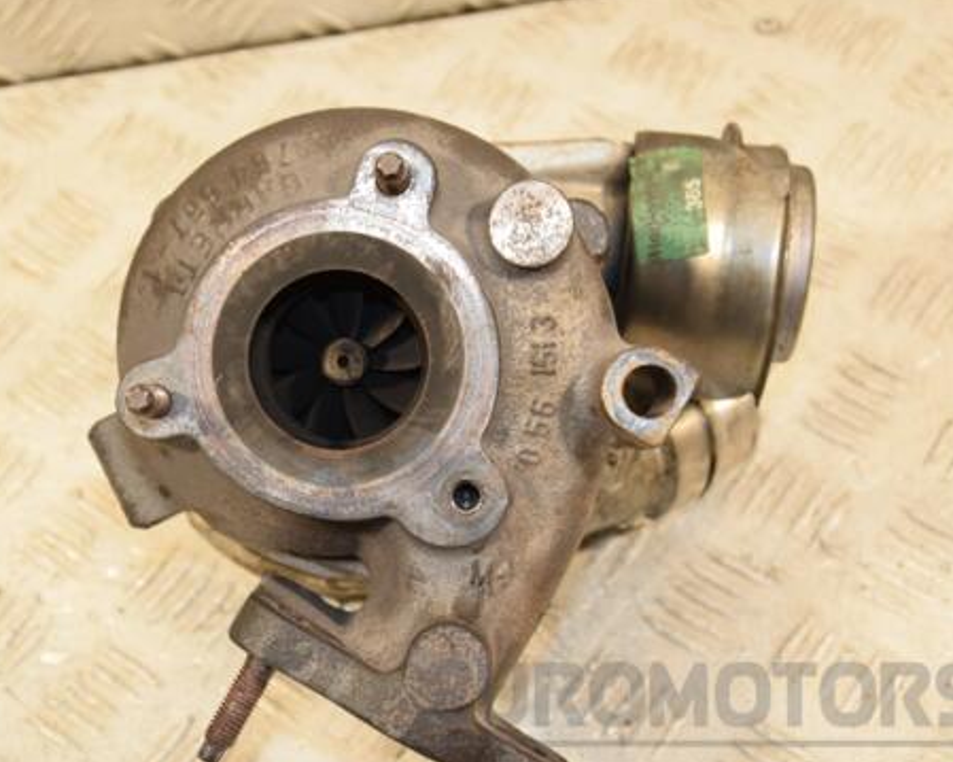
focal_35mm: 79
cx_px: 388
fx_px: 2228
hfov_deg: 24.1
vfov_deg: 19.4
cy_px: 412
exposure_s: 1/200
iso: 800
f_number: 5.6
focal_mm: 42
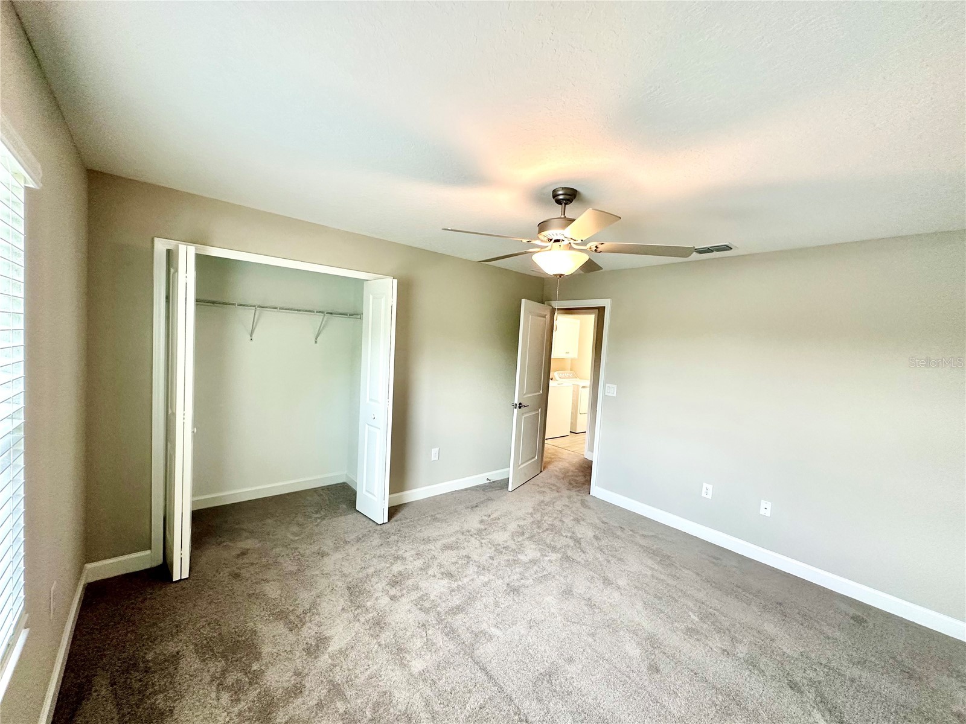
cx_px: 483
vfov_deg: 85.7
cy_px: 362
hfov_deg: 102.1
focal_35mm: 14
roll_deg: -3.0
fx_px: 391
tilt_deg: -2.7
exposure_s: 1/120
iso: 200
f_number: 2.2
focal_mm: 2.22
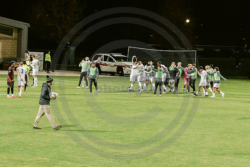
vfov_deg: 8.1
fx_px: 1180
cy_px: 80
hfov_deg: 12.1
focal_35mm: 170
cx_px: 167
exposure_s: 1/160
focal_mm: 70
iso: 2000
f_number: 4
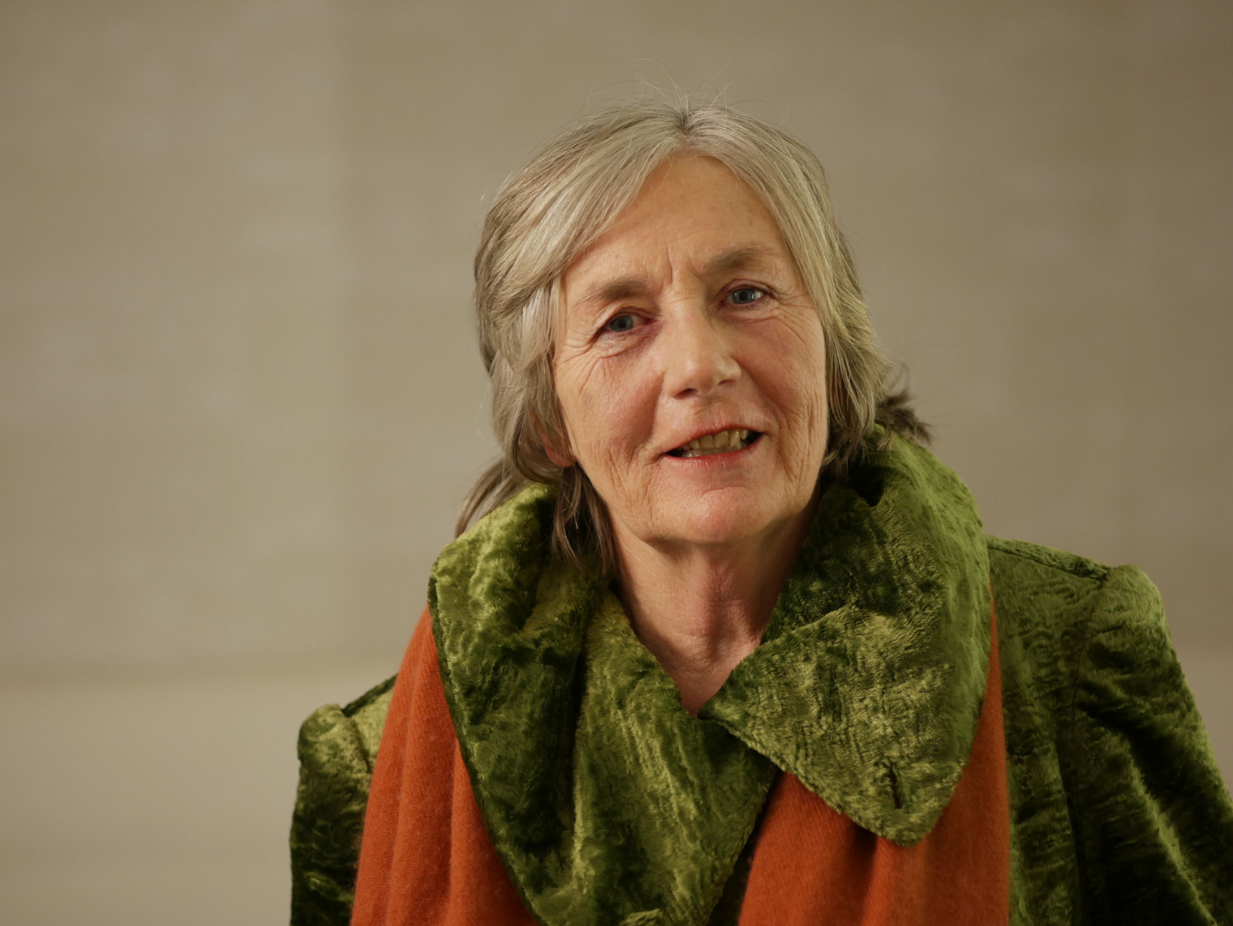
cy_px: 463
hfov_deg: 17.6
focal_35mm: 112
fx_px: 3991
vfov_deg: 13.2
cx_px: 616
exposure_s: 1/50
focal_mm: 56
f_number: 1.4
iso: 320
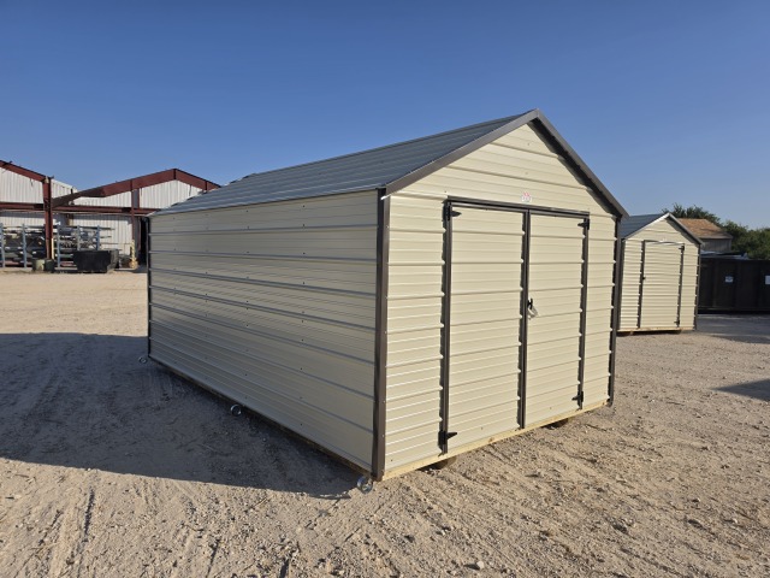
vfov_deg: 58.9
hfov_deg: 73.9
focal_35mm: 23
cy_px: 289
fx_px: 512
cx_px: 385
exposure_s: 1/7939
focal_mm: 6.5
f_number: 1.4
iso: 50
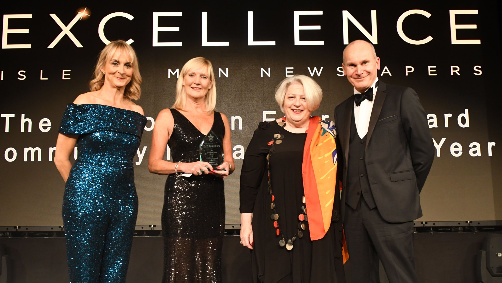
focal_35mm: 44
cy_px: 163
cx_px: 251
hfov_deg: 46.8
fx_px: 580
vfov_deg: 27.3
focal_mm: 27
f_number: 4.5
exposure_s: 1/100
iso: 2500
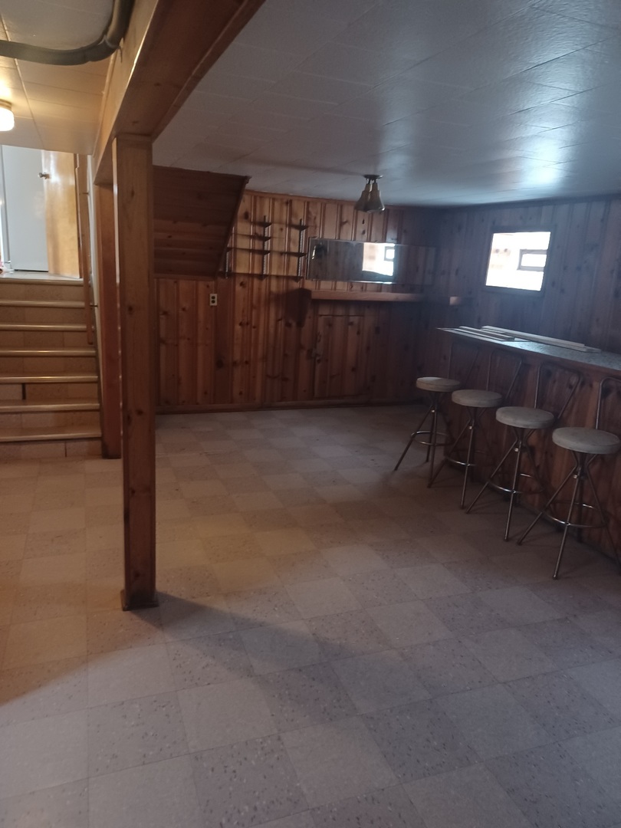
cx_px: 310
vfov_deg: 69.4
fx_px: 598
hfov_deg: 54.9
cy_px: 414
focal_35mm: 25
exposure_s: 1/20
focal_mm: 4.6
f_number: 1.8
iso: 800
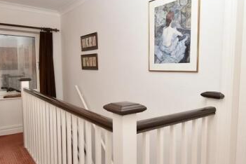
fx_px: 191
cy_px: 87
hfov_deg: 65.3
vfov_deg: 46.4
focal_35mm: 28
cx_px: 135
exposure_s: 1/60
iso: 200
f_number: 5
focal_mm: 10
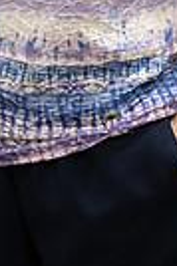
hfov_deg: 4.8
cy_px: -83
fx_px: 2115
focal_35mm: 286
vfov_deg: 7.1
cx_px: 89
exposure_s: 1/500
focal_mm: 85
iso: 1600
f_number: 1.2
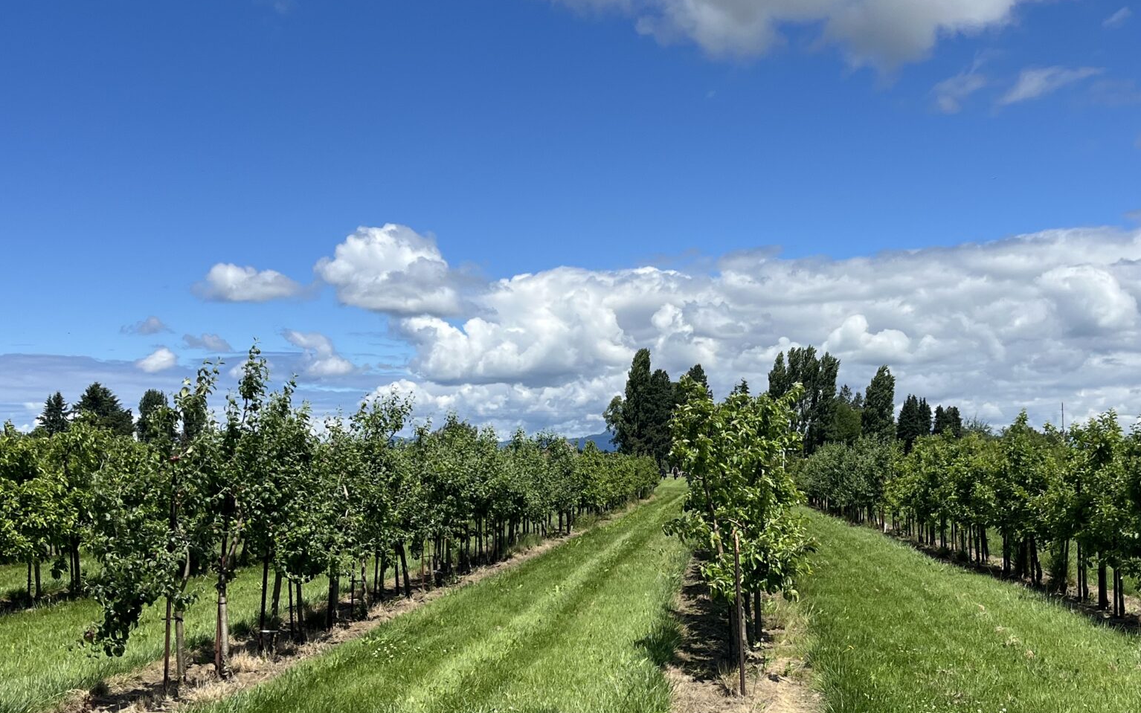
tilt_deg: -1.0
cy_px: 459
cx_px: 666
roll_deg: -0.2
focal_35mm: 46
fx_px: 1431
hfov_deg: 43.3
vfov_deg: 27.9
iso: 50
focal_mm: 5.1
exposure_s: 1/4651
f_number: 1.6
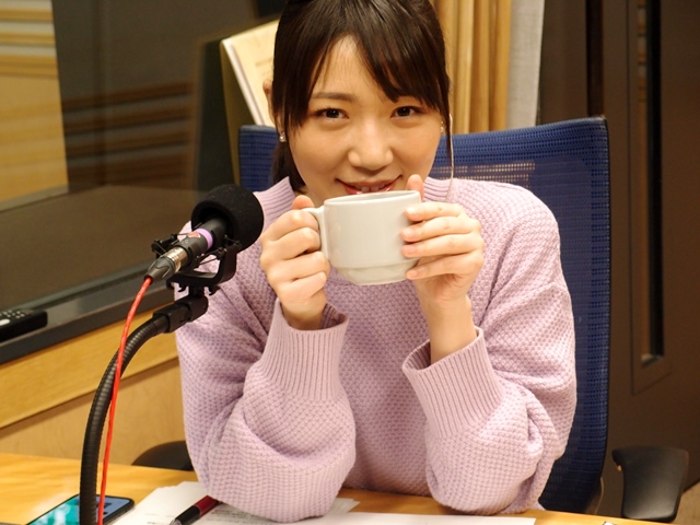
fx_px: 1860
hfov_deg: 21.3
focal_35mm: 92
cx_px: 350
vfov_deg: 16.1
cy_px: 262
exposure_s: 1/50
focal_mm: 19.84
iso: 200
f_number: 2.4
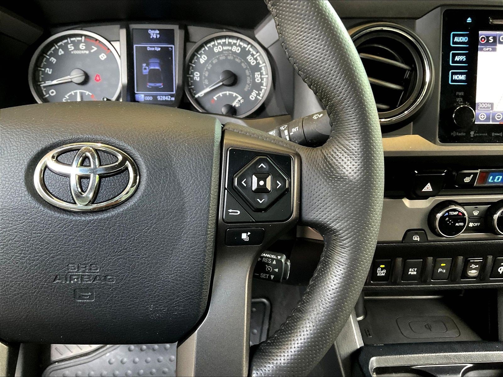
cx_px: 252
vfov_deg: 48.2
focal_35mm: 29
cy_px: 188
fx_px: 421
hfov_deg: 61.7
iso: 320
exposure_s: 1/40
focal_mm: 3
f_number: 1.8
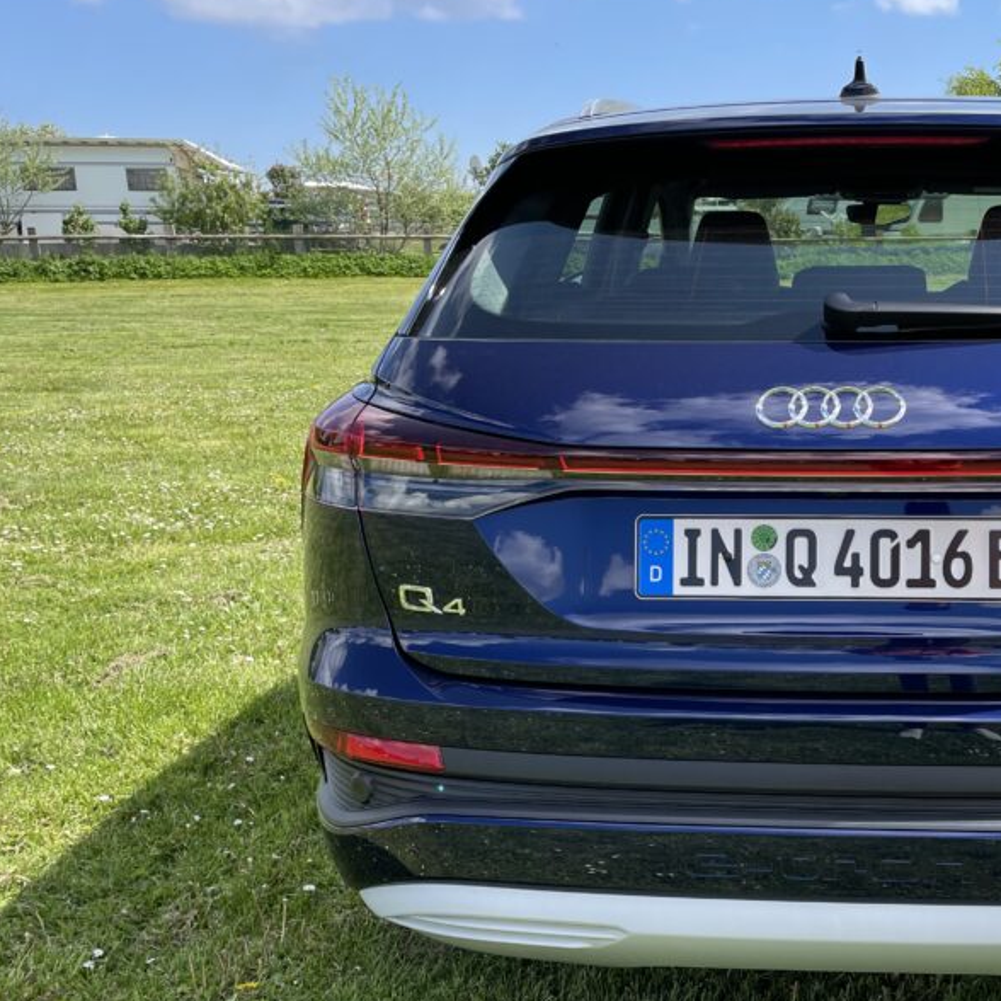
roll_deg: +0.8
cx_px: 827
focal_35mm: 40
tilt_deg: -14.2
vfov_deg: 41.7
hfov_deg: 39.9
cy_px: 601
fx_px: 1309
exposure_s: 1/1366
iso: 32
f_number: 1.6
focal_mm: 4.2
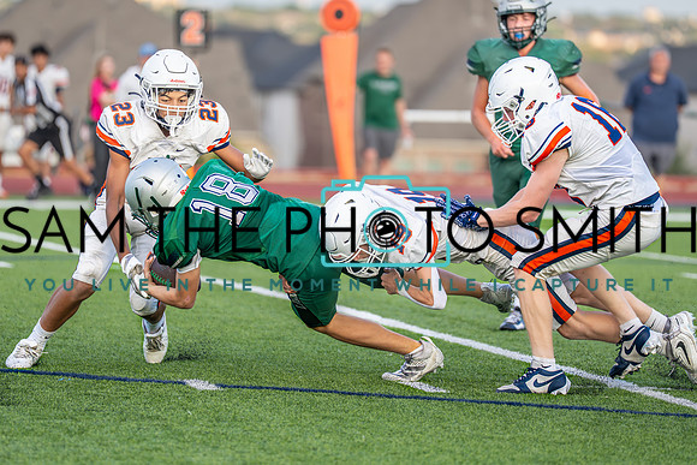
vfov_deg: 5.0
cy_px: 180
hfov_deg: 7.5
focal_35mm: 275
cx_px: 338
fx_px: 5329
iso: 500
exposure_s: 1/1600
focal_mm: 200
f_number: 2.8
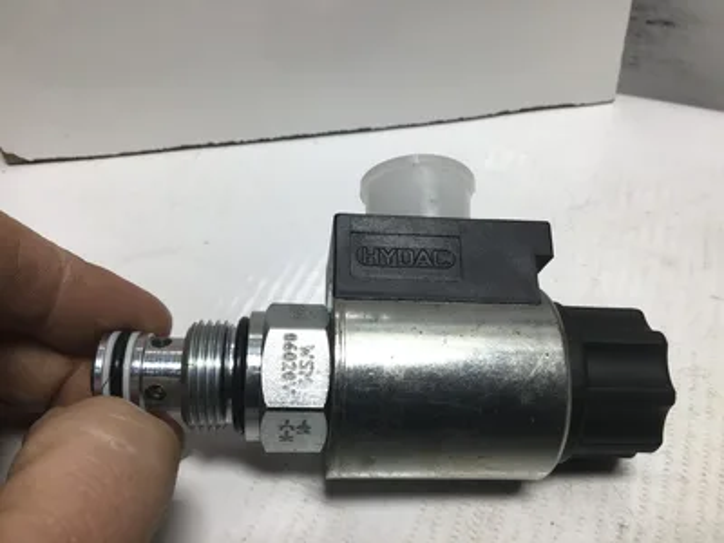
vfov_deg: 45.4
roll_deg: -1.0
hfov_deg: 58.4
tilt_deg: -44.9
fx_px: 648
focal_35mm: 31
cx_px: 362
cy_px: 272
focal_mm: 3.3
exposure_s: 1/120
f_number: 2.4
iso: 25
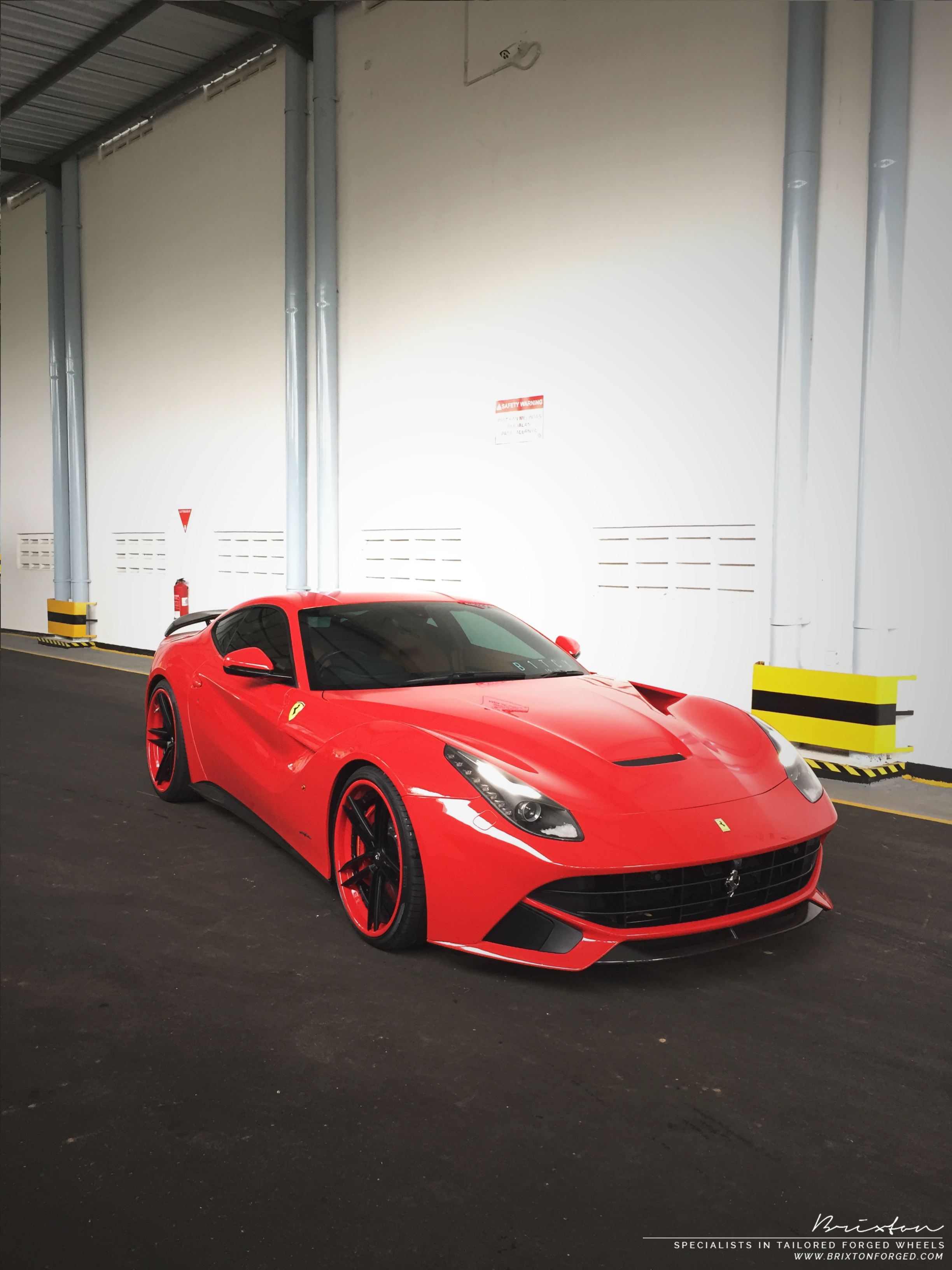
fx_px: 1063
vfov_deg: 61.7
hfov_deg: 48.2
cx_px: 476
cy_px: 635
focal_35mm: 29
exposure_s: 1/30
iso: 50
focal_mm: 4.15
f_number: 2.2
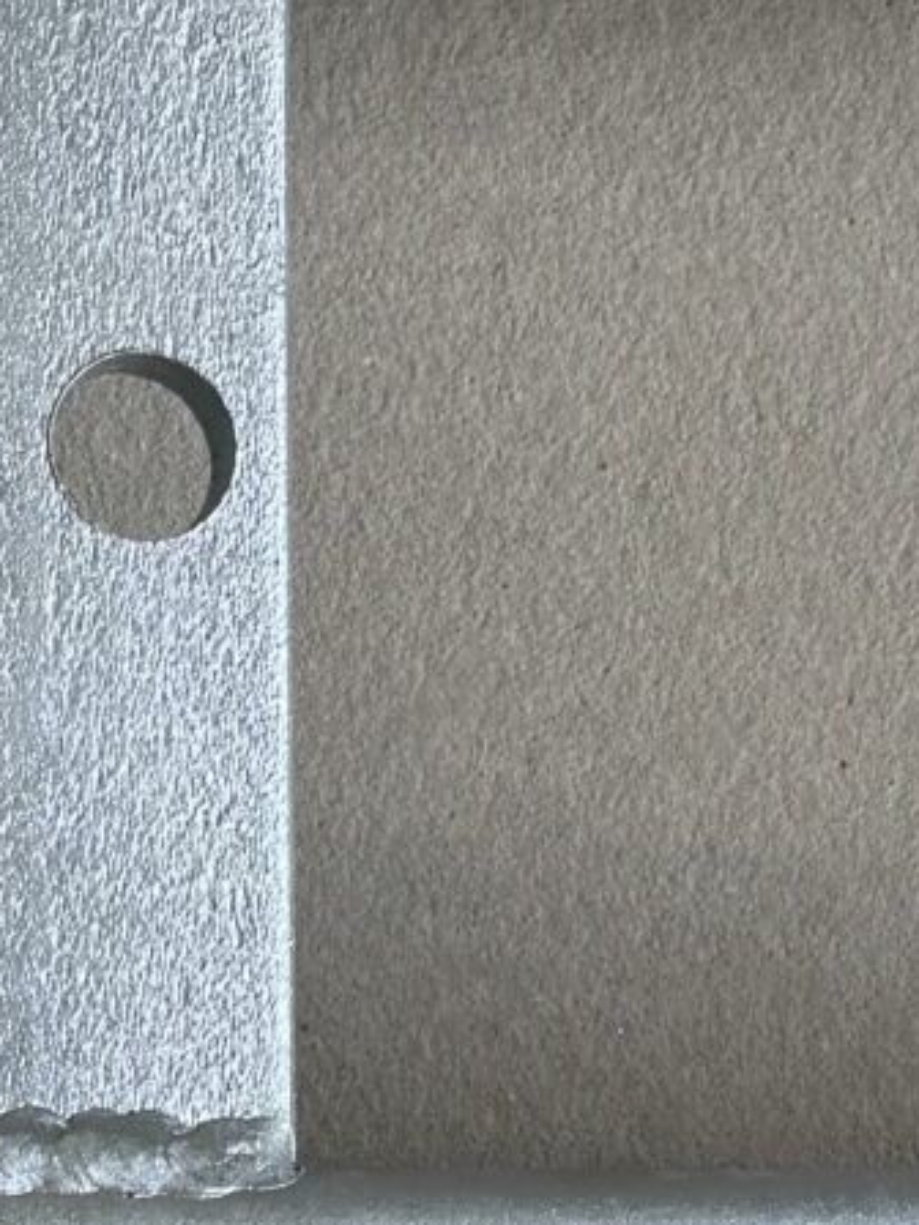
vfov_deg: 13.9
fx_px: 4850
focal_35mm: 137
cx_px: -30
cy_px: 1570
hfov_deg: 10.7
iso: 50
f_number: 1.78
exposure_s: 1/121
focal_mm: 6.76
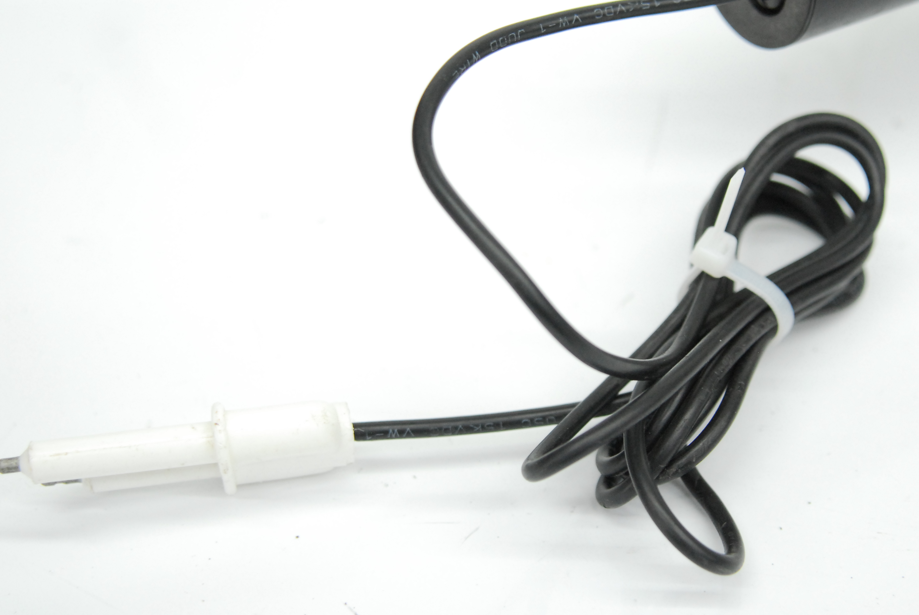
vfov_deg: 20.2
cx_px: 497
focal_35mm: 68
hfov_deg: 29.8
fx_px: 1729
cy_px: 269
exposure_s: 1/125
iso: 800
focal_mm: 35
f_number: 3.2
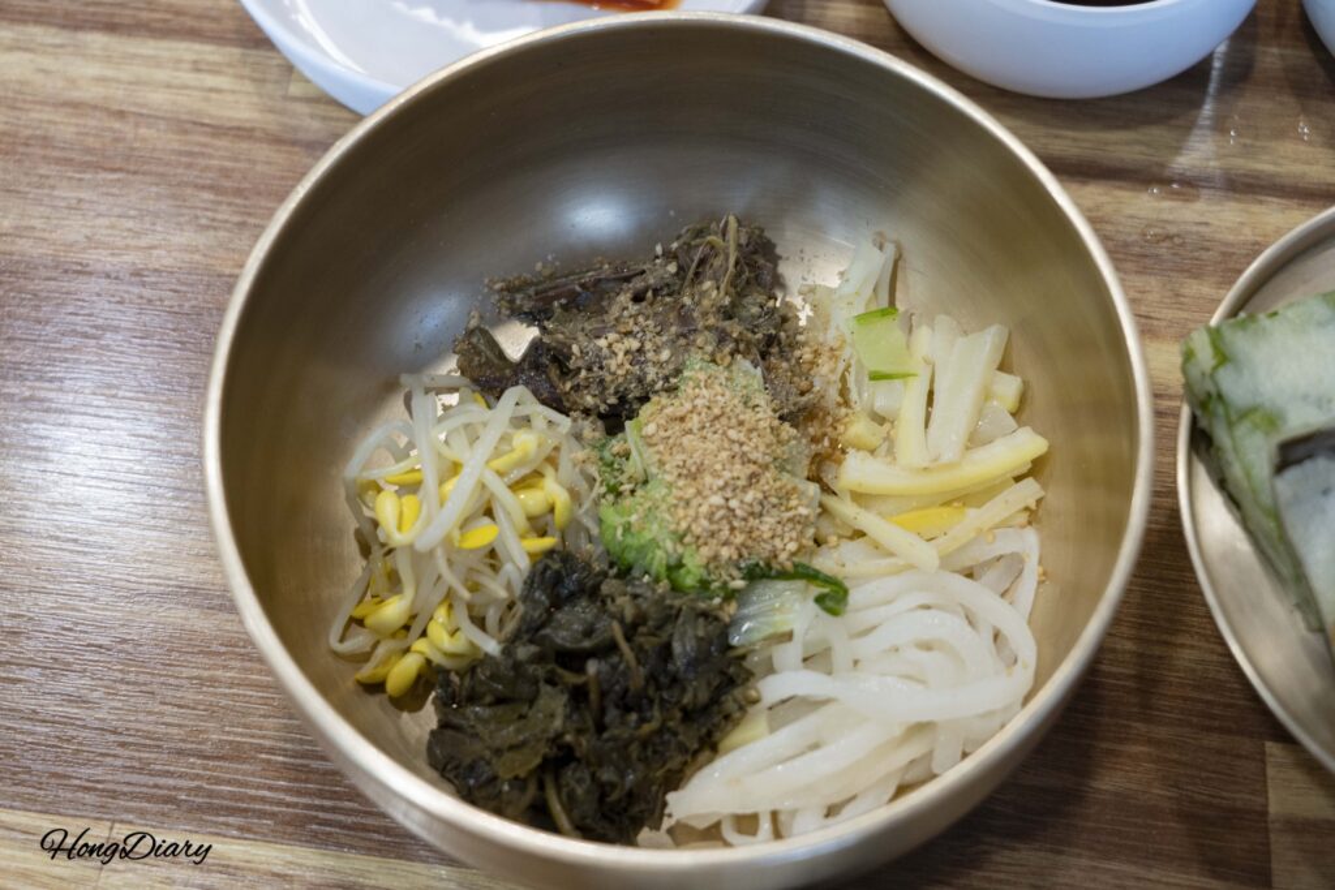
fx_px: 1558
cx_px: 668
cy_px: 445
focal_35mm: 42
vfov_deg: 31.9
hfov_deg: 46.4
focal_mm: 42
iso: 1600
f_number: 5.6
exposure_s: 1/60
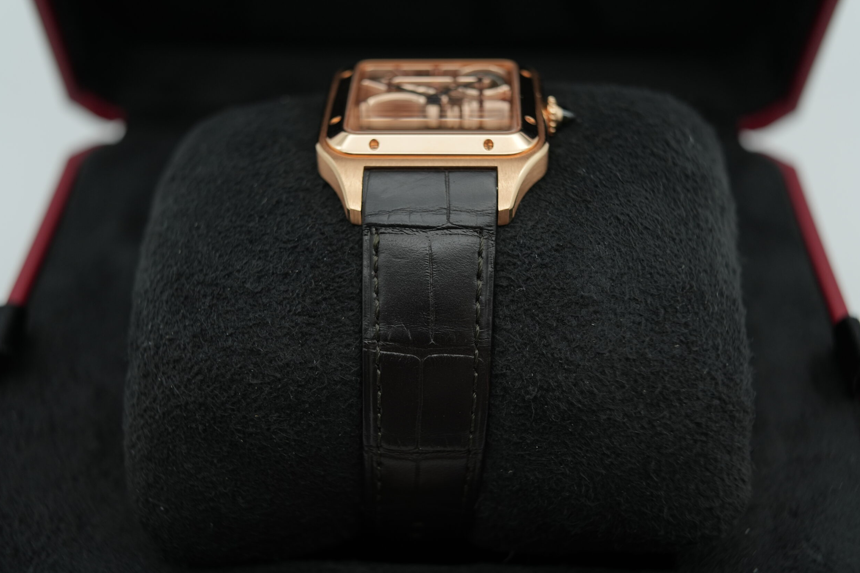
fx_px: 860
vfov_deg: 36.9
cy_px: 294
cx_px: 427
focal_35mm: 36
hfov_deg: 53.1
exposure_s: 1/250
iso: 400
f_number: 5
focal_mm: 35
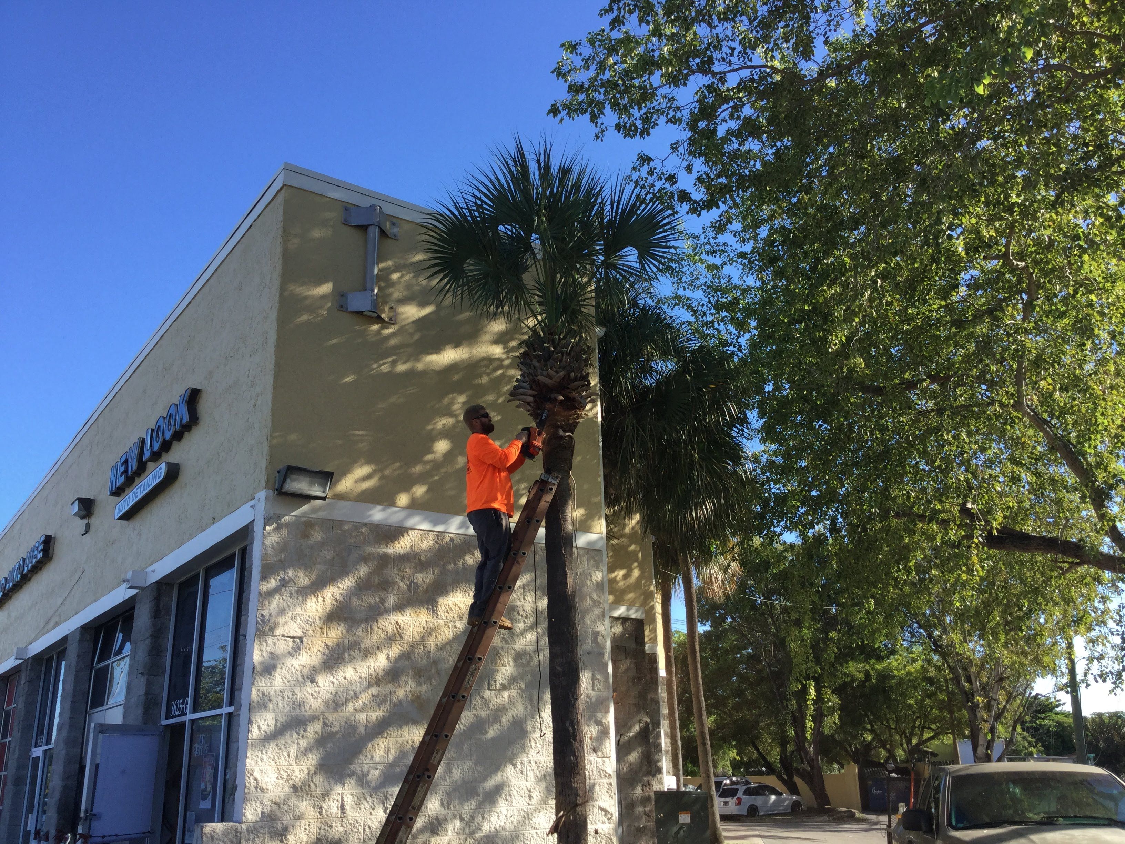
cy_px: 422
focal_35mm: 31
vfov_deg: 45.4
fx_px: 1007
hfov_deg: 58.4
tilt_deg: +15.9
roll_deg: +1.1
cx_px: 562
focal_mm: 3.3
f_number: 2.4
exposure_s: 1/445
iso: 25
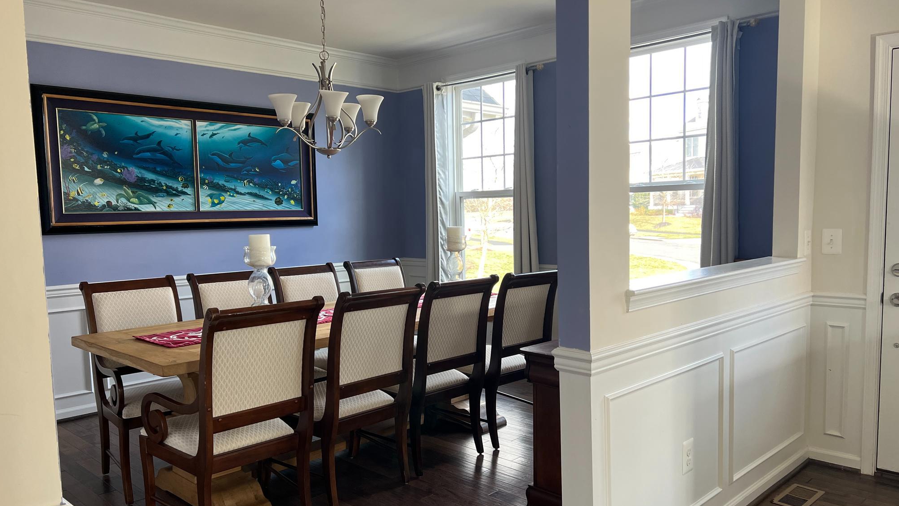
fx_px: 691
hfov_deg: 66.1
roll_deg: +1.3
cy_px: 278
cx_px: 456
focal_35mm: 29
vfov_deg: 40.1
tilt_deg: -6.5
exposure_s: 1/121
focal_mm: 5.7
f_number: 1.5
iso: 100
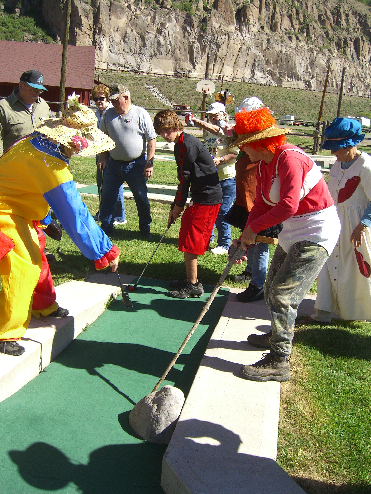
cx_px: 186
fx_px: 543
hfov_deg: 37.7
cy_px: 247
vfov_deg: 49.0
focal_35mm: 38
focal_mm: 7.9
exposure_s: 1/800
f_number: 2.8
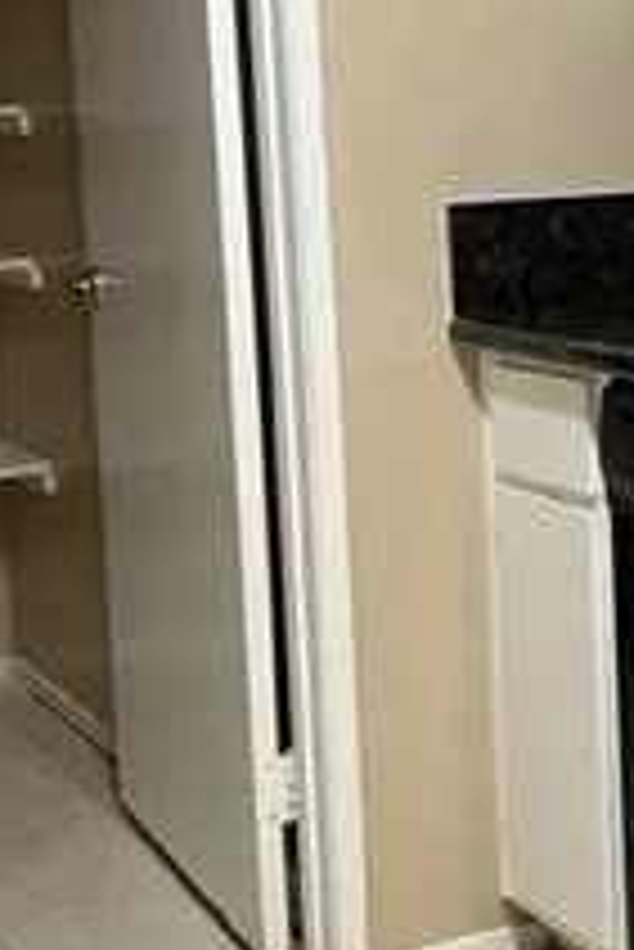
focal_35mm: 82
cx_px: 926
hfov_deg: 15.5
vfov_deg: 24.6
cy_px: 279
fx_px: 2162
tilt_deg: -5.0
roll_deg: +2.2
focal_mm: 5.7
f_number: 1.5
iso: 100
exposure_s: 1/60
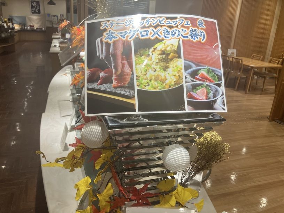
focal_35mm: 28
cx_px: 142
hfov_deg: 63.5
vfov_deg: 49.7
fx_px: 230
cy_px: 106
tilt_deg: -19.3
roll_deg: -3.8
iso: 64
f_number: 1.8
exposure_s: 1/100
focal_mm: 3.99
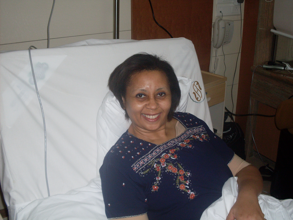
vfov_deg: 29.7
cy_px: 110
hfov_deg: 38.9
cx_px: 146
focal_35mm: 49
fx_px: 415
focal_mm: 8.1
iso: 100
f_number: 3.1
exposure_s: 1/45
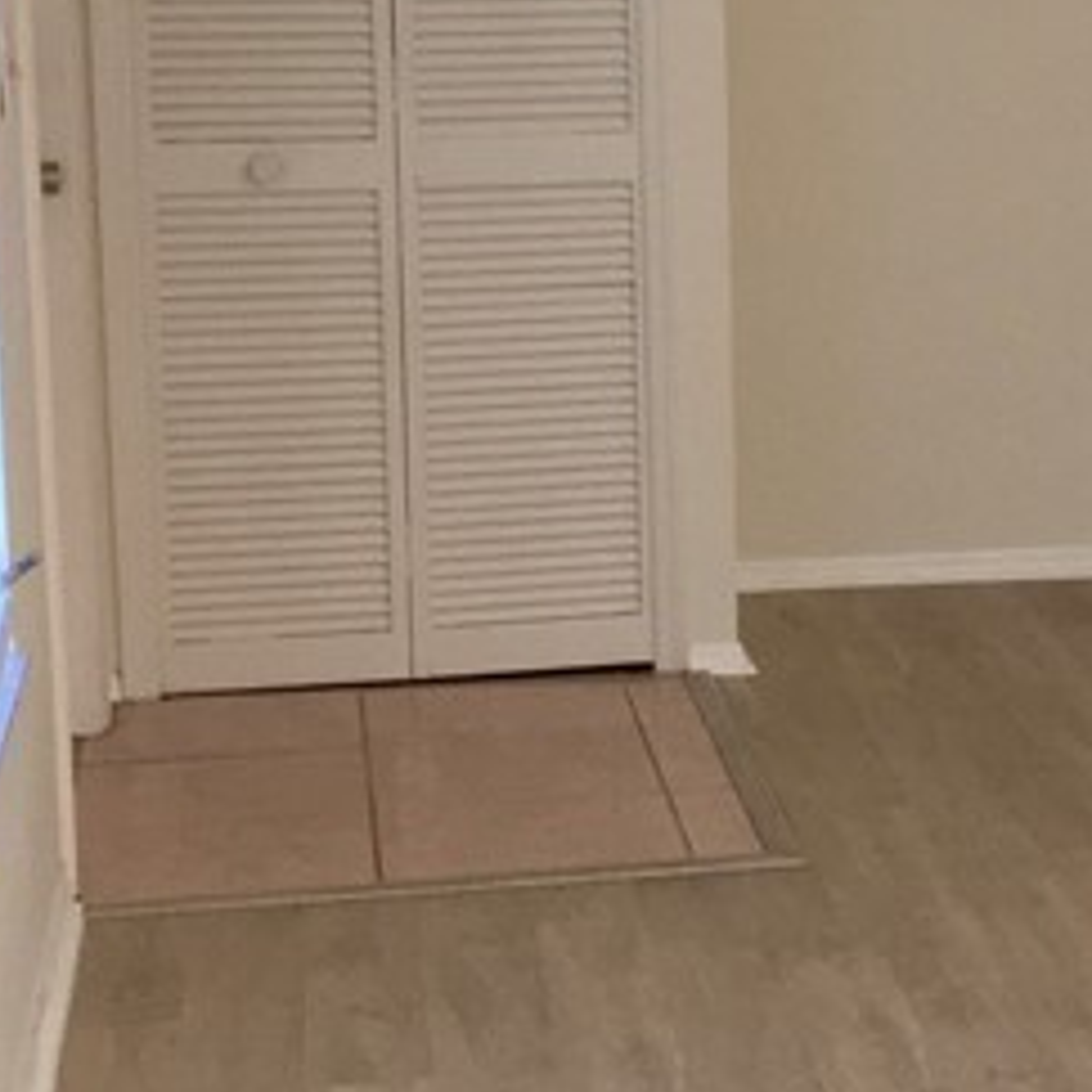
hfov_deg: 14.9
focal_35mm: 108
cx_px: 1685
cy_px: 382
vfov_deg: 16.1
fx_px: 3855
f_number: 2.2
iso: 64
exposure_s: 1/30
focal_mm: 4.15
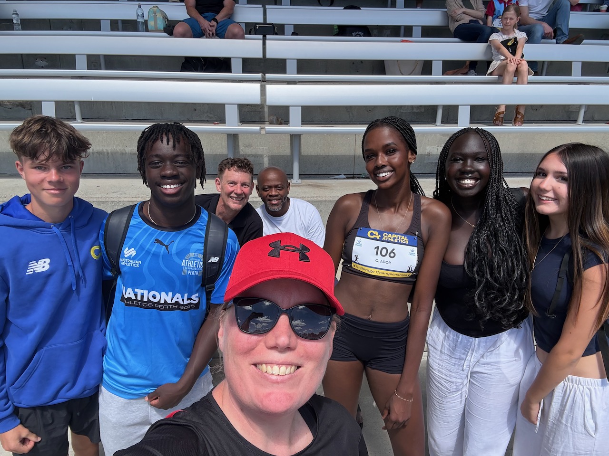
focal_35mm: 23
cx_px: 304
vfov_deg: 58.9
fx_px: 405
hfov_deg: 73.9
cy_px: 228
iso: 40
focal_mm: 2.69
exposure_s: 1/831
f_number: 1.9
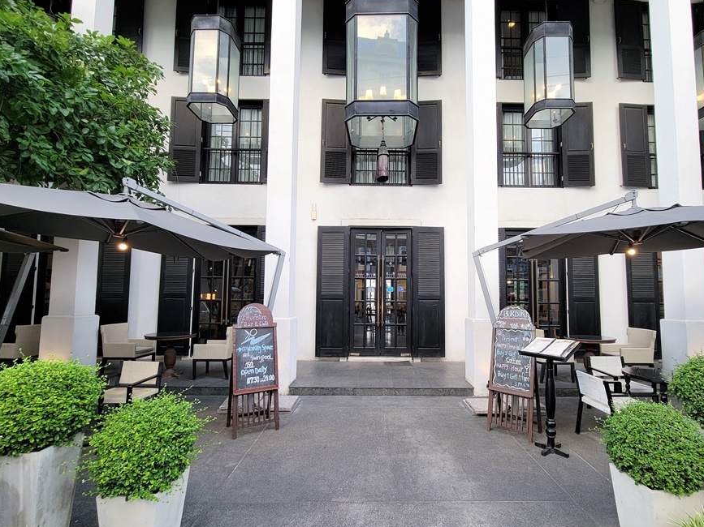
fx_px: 305
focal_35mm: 15
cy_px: 271
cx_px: 378
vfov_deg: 81.7
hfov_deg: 98.0
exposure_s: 1/60
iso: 80
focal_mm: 2.2
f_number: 2.2
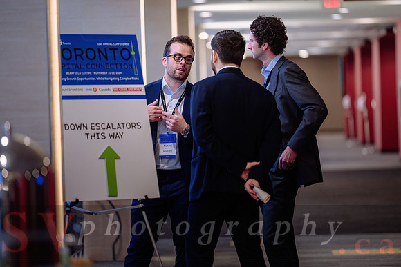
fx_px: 2228
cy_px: 134
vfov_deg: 6.9
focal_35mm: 200
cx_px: 200
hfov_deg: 10.3
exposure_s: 1/100
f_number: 2.8
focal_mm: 200
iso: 800
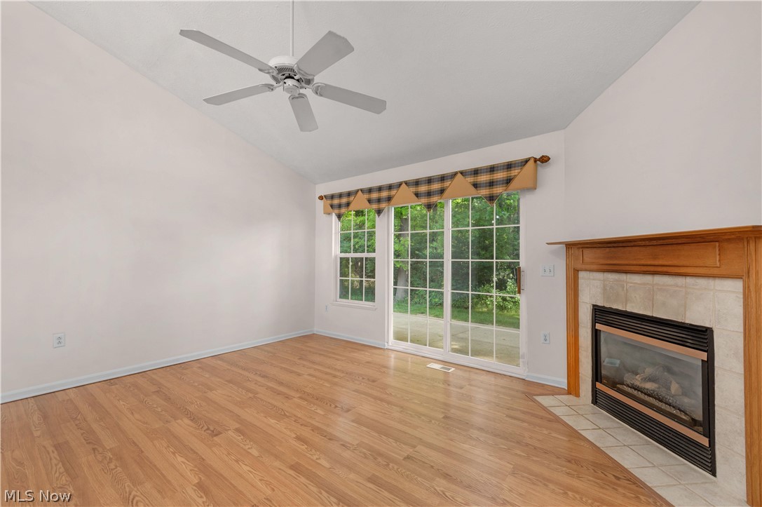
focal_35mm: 14
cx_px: 381
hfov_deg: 104.3
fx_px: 296
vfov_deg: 81.1
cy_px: 254
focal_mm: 14
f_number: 9
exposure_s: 1/60
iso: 250
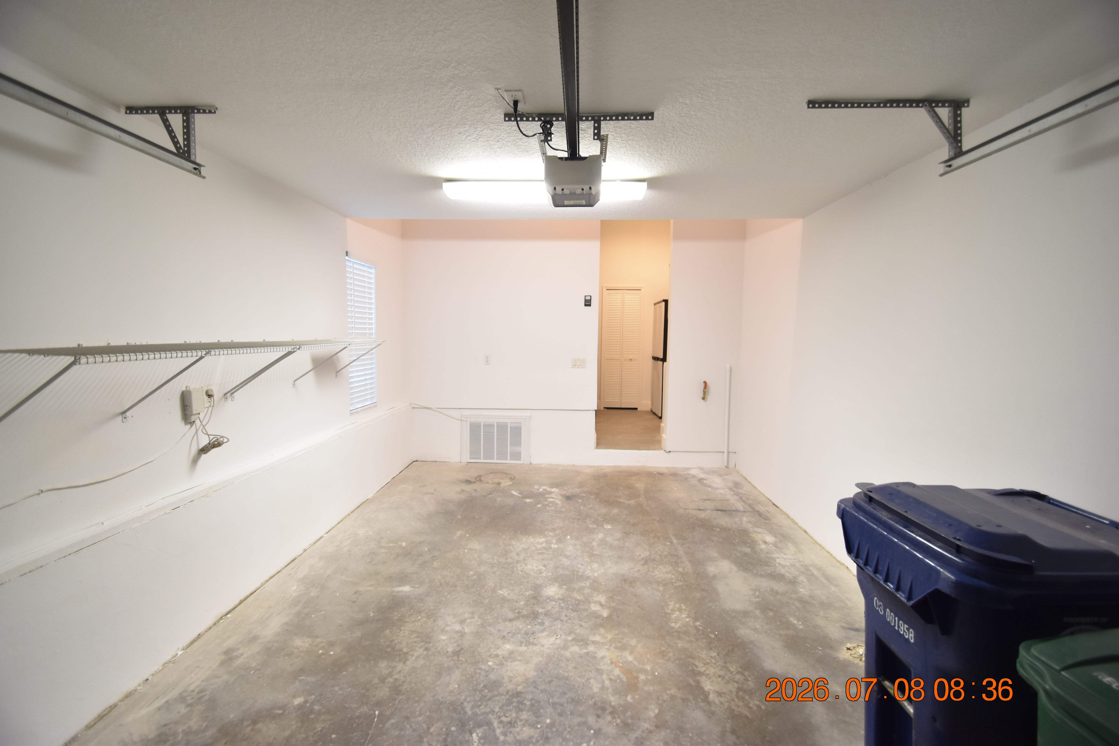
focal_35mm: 15
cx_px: 560
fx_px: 466
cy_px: 373
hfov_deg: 100.4
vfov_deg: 77.3
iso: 800
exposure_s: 1/20
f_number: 3.5
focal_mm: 10
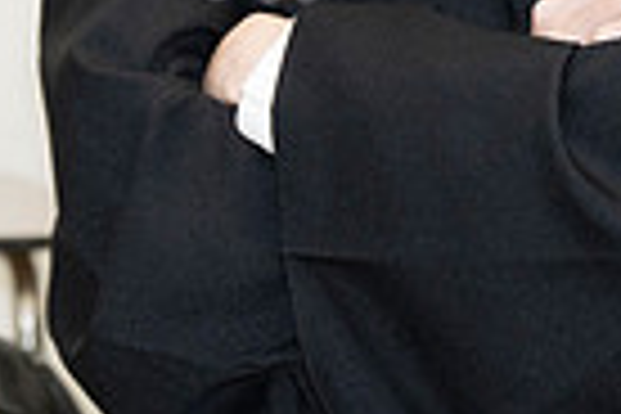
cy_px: -434
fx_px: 6589
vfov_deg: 3.6
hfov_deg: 5.4
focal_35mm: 382
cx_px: 270
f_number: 5.6
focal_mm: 91
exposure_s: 1/80
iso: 800
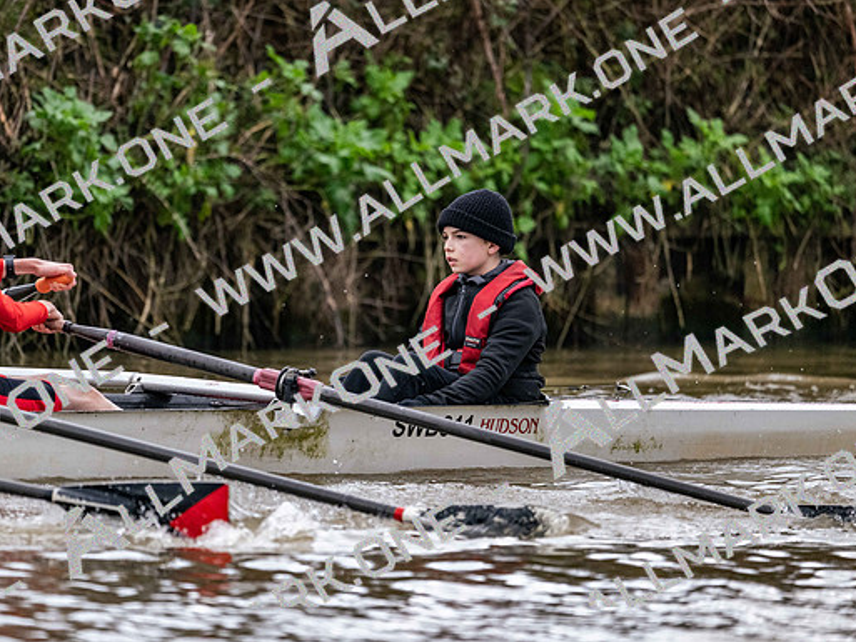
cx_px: 402
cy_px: 321
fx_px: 10759
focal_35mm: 435
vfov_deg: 3.4
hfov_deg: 4.6
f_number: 4.5
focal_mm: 400
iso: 3600
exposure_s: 1/1600
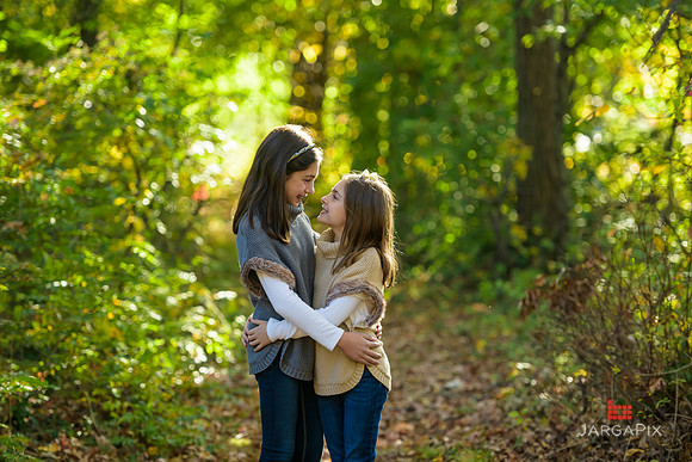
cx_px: 346
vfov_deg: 10.2
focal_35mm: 135
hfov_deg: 15.2
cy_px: 231
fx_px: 2595
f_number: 3.2
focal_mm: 135
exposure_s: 1/200
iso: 200
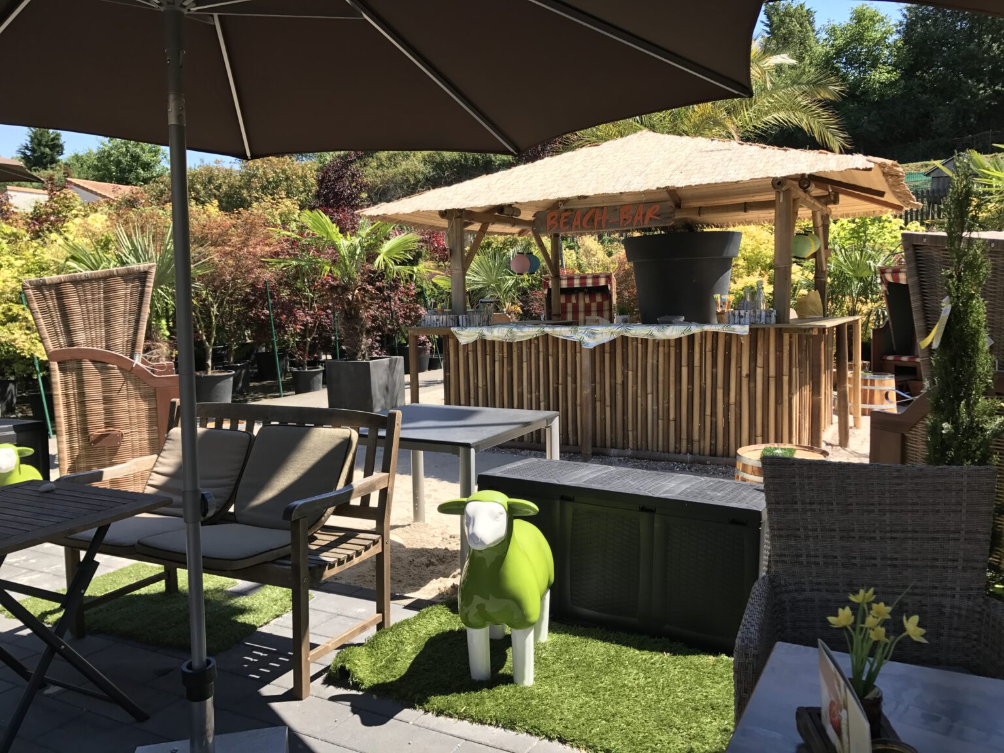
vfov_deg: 49.7
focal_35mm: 28
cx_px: 502
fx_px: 812
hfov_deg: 63.4
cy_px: 376
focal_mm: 3.99
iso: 20
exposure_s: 1/863
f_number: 1.8
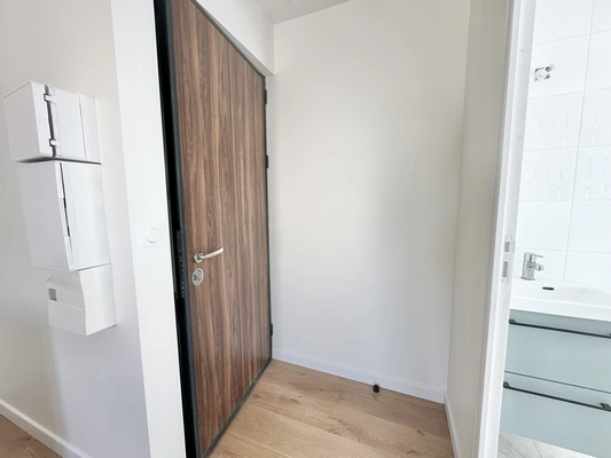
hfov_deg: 102.1
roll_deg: +0.7
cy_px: 229
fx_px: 247
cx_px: 306
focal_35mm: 14
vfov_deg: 85.7
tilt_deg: -6.0
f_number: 2.2
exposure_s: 1/99
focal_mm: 2.22
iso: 64
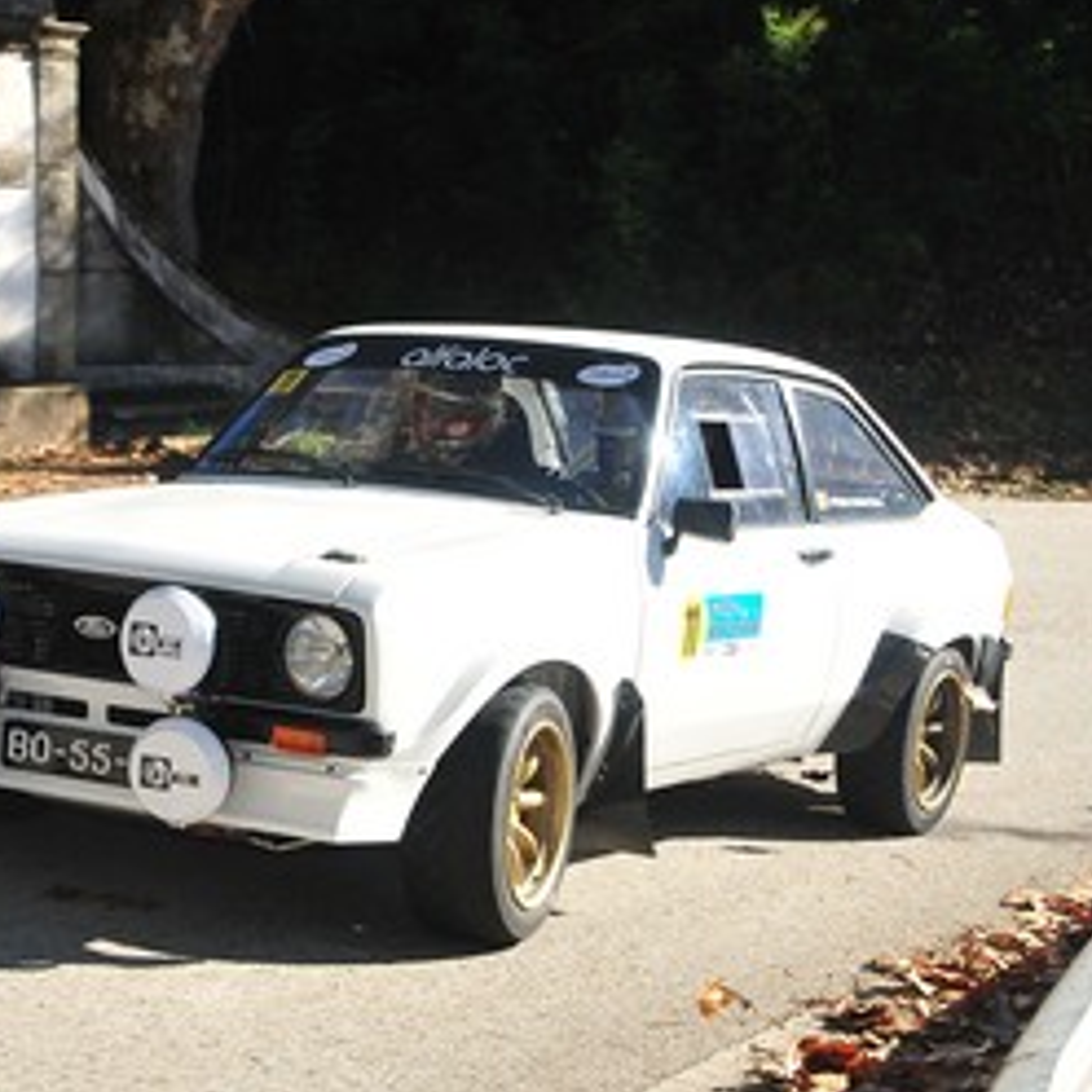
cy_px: 487
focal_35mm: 97
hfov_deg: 17.9
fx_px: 3462
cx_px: 365
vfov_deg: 17.9
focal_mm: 42
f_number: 5.6
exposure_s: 1/800
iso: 400
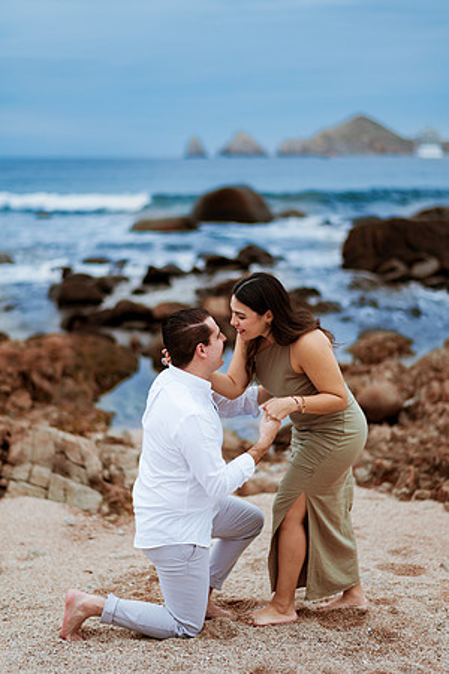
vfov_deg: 34.5
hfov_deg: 23.4
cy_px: 337
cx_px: 224
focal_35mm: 58
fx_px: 1085
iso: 80
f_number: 1.4
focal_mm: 58
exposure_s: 1/800
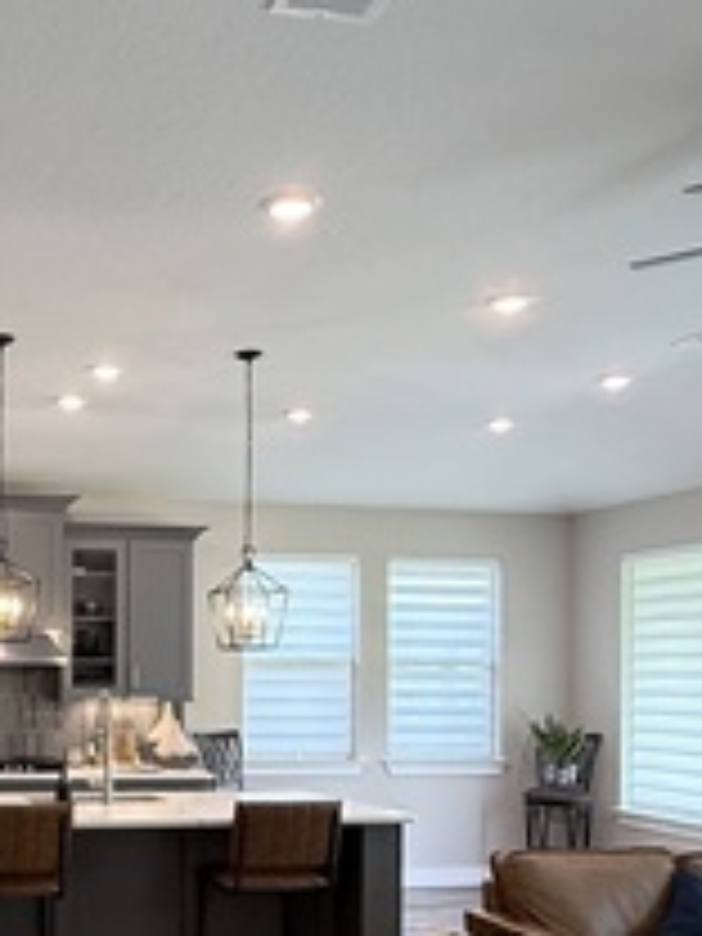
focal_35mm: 43
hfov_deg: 31.4
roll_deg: -1.0
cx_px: 22
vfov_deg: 42.8
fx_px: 1163
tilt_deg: +0.8
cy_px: 670
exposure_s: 1/120
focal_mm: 2.22
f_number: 2.2
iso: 200
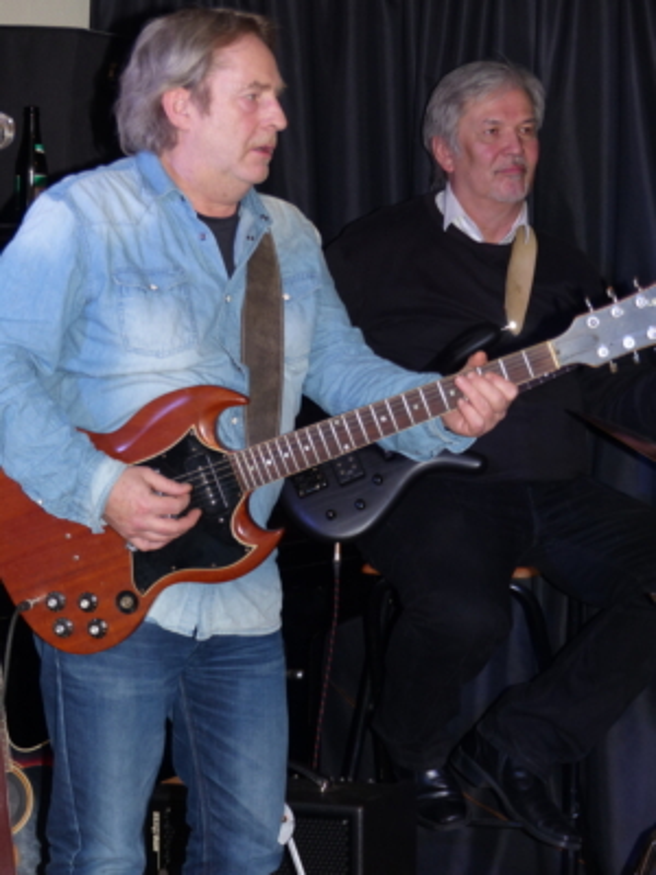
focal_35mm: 131
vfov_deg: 15.1
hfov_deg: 11.3
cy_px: 438
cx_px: 328
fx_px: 3310
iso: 100
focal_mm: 23.5
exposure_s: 1/60
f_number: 2.8
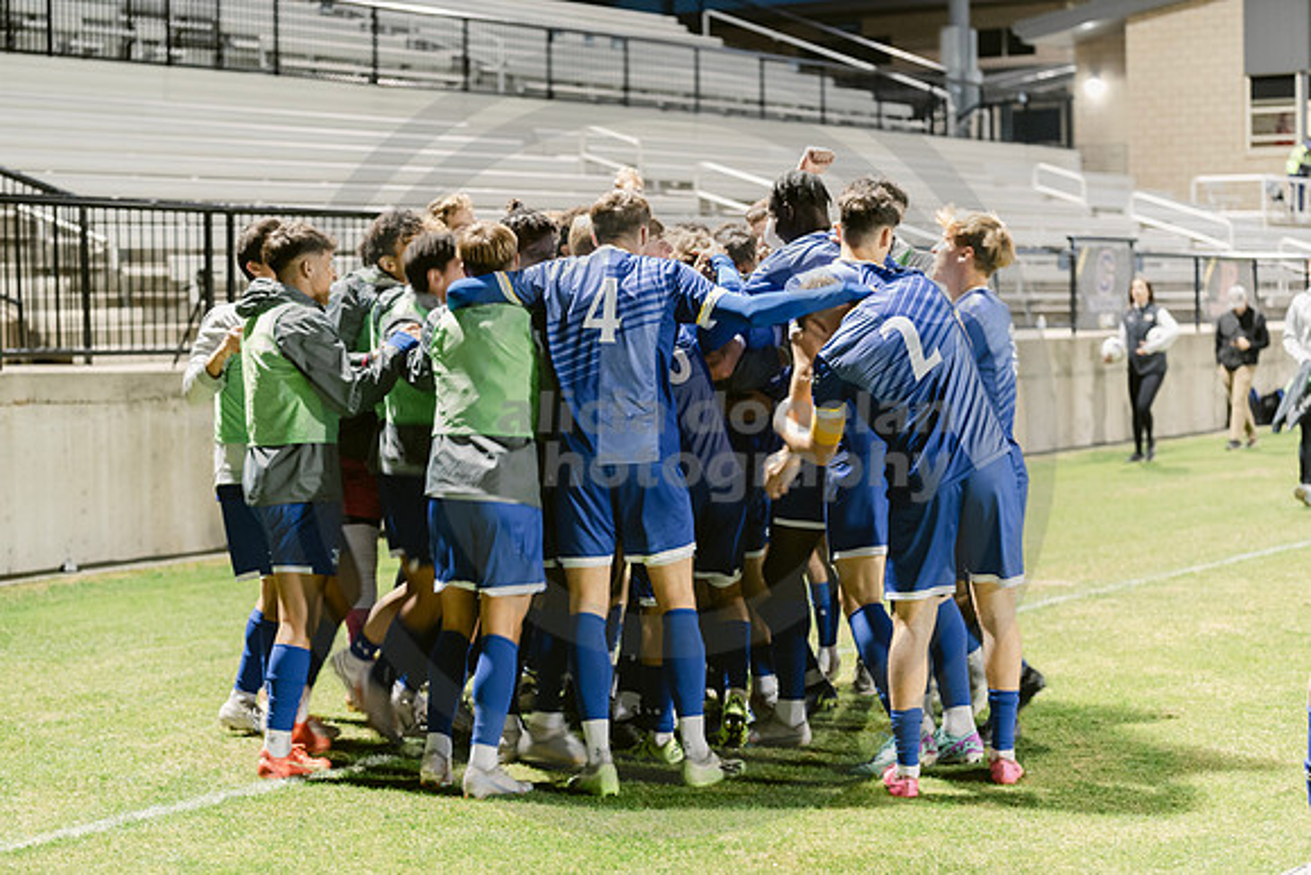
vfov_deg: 19.5
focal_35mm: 70
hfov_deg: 28.8
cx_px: 656
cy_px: 438
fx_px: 2550
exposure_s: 1/50
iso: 1600
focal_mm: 70
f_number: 2.8
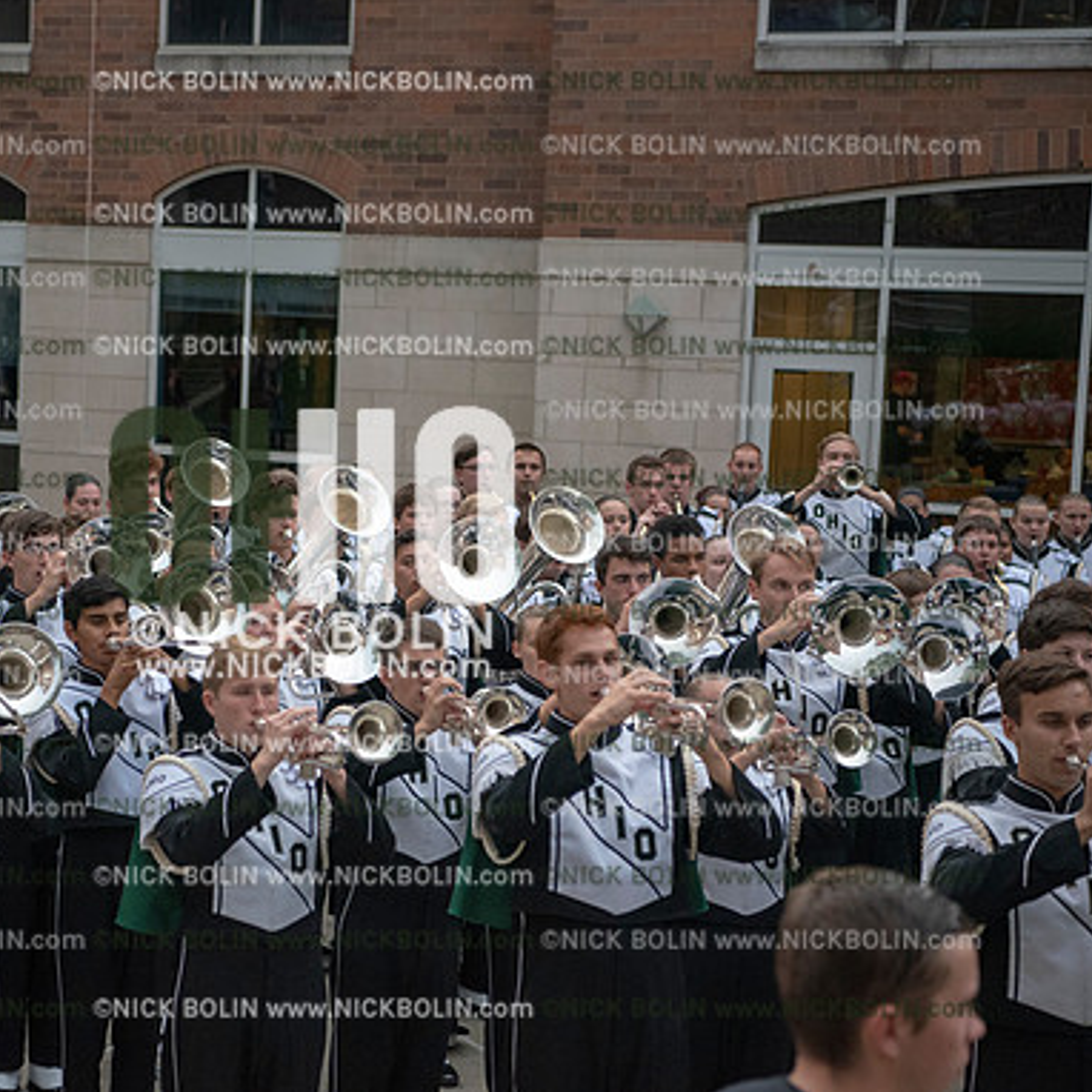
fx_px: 2855
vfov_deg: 21.7
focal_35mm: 80
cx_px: 312
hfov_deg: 21.5
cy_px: 545
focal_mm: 62
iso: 3200
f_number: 3.5
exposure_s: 1/1600
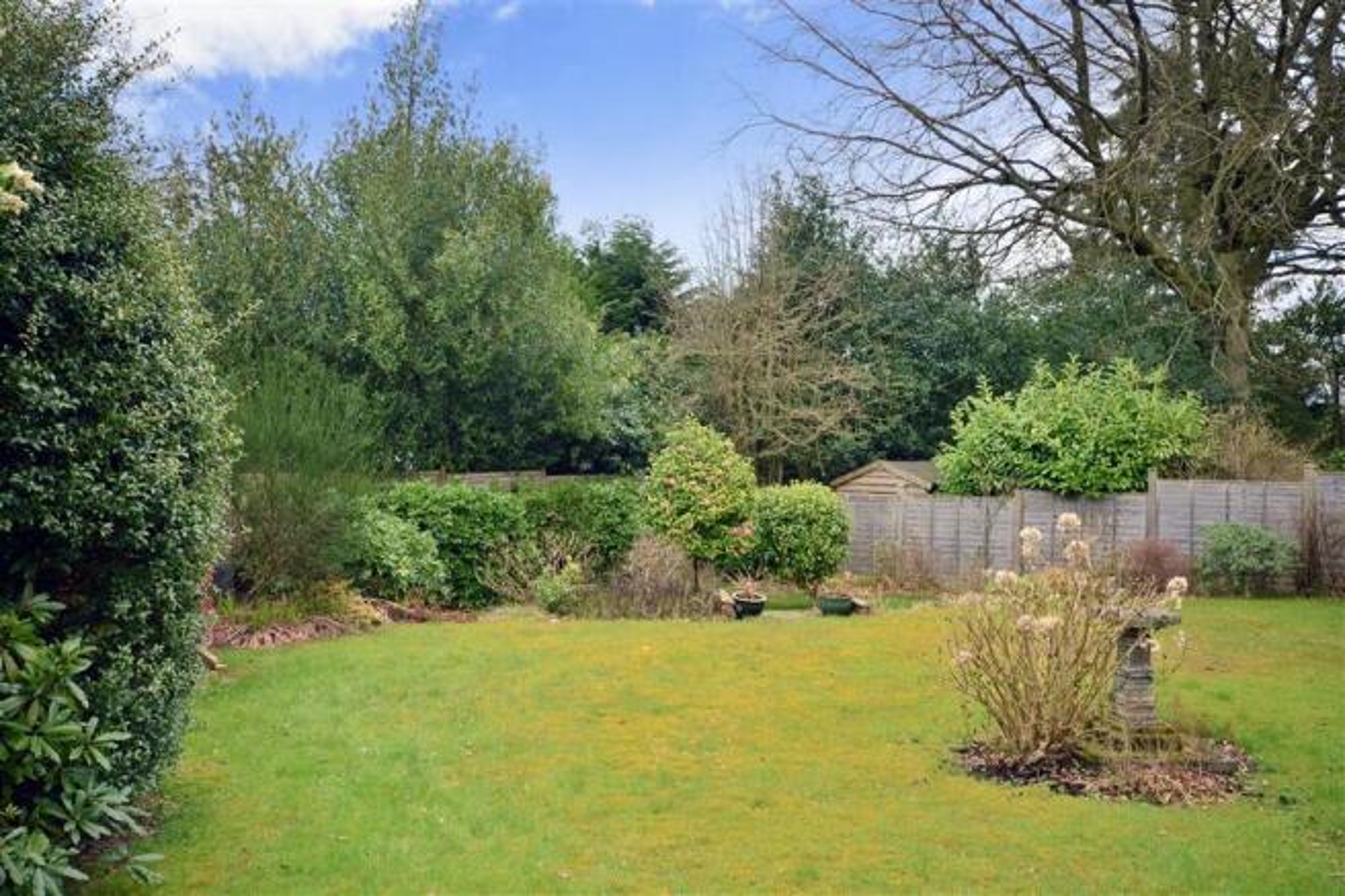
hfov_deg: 61.9
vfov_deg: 43.6
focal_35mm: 30
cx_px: 672
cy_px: 448
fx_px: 1120
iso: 400
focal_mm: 20
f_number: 7.1
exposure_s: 1/200
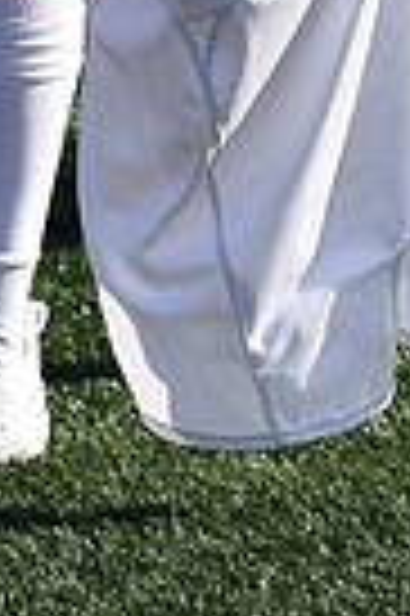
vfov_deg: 3.6
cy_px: -670
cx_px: -101
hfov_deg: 2.4
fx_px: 9813
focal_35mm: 573
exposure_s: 1/1600
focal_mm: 90
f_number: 6.3
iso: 400
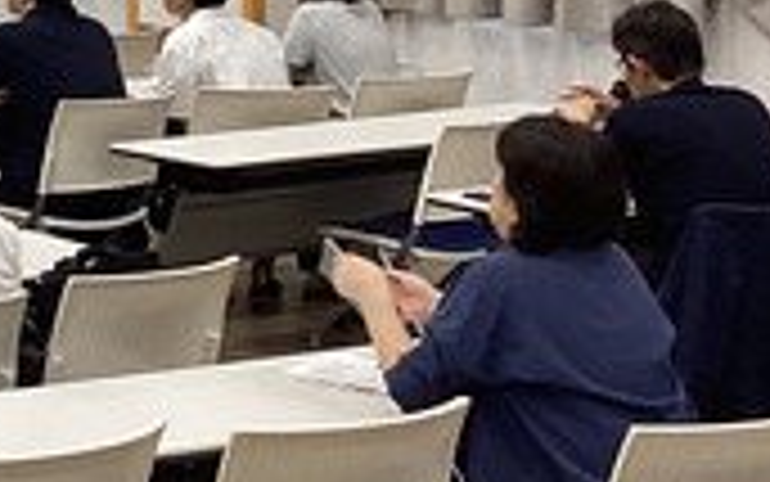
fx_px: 2582
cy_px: -108
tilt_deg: -4.0
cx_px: -576
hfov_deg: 15.0
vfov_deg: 10.5
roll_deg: +0.5
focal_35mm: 123
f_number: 2.4
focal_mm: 3.3
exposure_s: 1/60
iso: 100
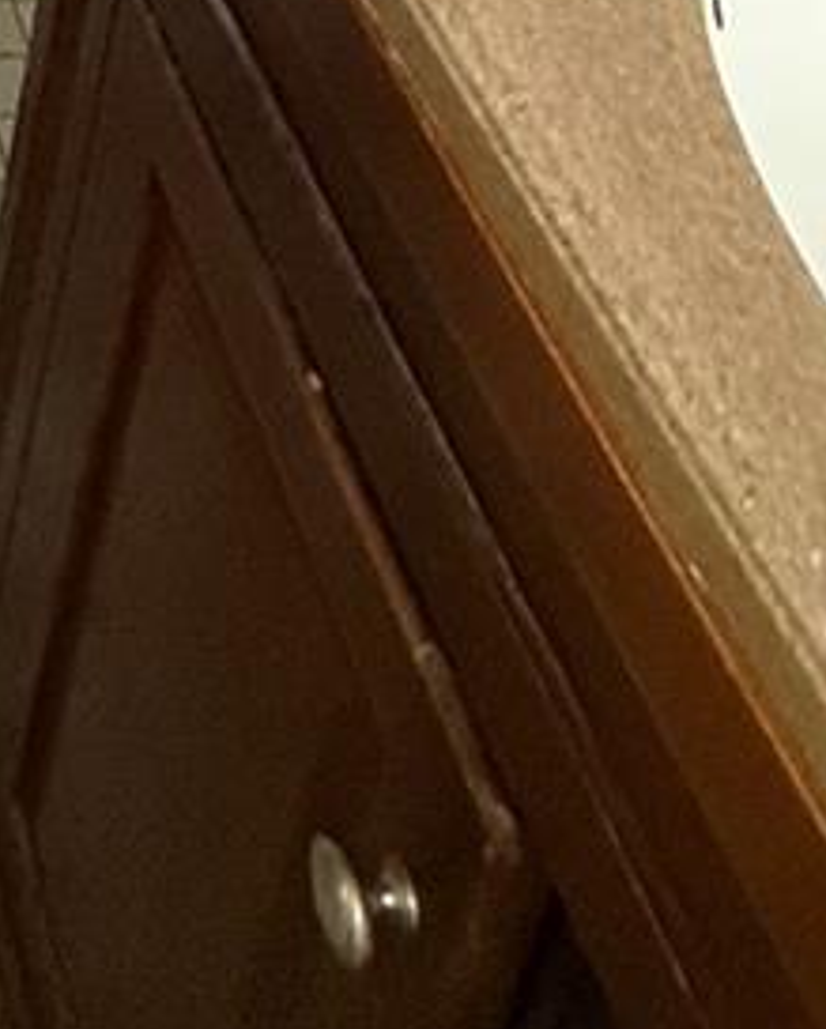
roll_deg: -3.9
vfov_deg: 18.2
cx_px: -430
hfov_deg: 21.2
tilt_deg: -18.8
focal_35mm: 60
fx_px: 1830
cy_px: -1112
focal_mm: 2.22
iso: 400
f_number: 2.2
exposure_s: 1/60
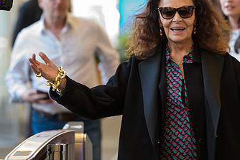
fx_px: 2201
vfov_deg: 4.2
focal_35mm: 330
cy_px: 30
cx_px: 155
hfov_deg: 6.2
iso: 1250
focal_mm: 190
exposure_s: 1/125
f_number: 3.2
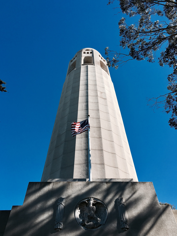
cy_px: 118
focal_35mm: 29
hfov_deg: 48.2
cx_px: 88
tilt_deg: +56.1
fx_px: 198
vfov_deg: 61.7
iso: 25
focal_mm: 4.15
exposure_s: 1/1068
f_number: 2.2
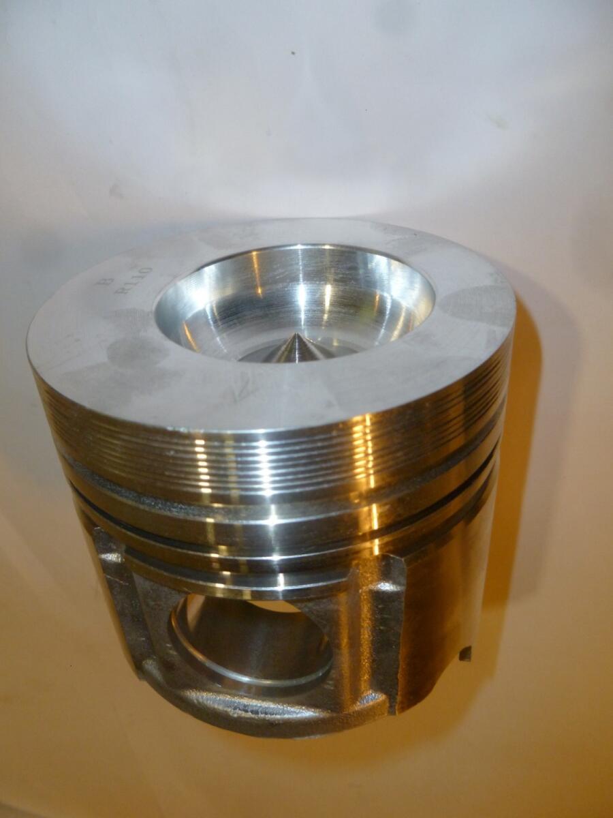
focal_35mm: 28
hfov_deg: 49.7
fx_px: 661
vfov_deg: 63.4
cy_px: 409
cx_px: 306
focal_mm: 5
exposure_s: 1/30
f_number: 3.3
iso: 200
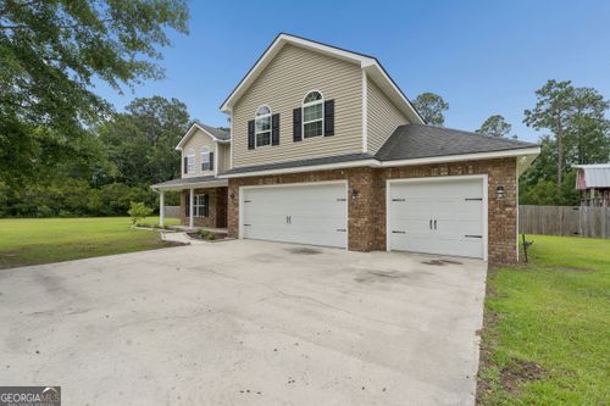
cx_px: 305
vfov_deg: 73.7
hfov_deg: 96.8
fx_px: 271
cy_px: 203
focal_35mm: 16
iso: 1000
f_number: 9
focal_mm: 16
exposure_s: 1/1600
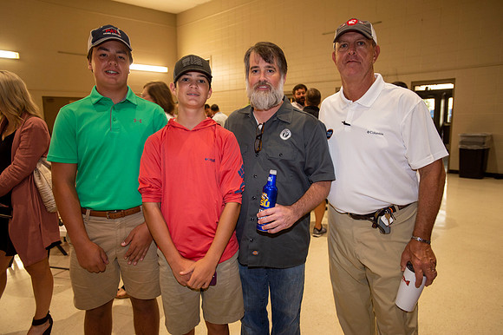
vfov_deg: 49.5
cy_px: 168
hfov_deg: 69.4
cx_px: 252
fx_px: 363
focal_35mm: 26
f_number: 2.8
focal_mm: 26
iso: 1250
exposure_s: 1/100
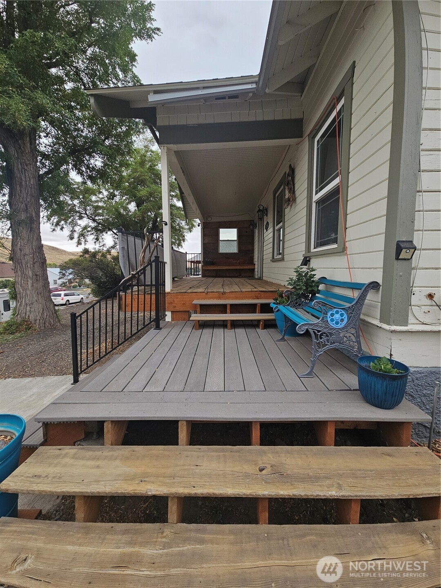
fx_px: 221
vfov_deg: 106.2
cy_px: 294
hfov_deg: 89.9
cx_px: 220
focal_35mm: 13
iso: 80
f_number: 2.2
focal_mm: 2.2
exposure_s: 1/210
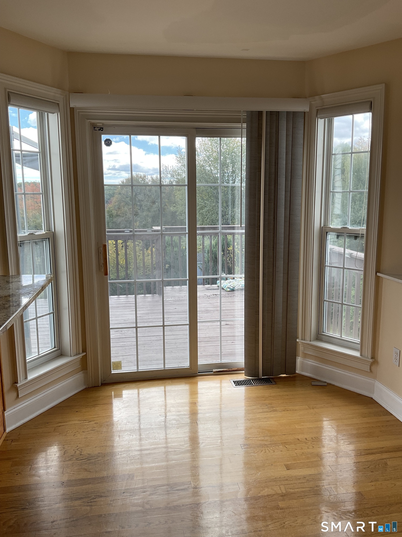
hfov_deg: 48.2
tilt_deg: -8.1
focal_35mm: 29
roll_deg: +0.4
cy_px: 268
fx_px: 449
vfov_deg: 61.7
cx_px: 201
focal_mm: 3
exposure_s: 1/276
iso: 16
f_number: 1.8
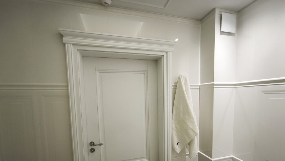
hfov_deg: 95.9
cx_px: 146
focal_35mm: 17
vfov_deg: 62.6
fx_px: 128
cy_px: 105
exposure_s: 1/50
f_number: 2.2
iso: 160
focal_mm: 1.91
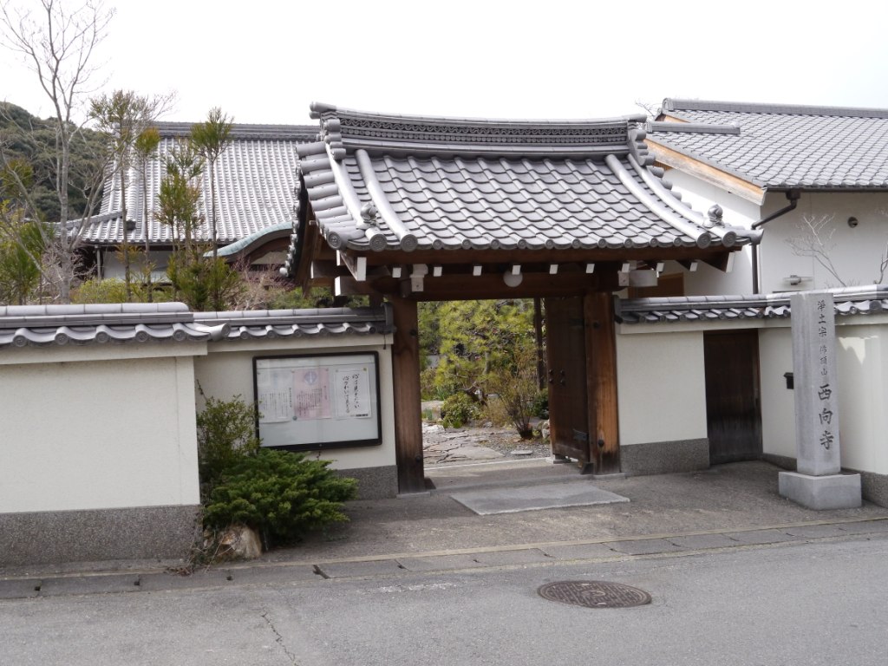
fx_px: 872
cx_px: 444
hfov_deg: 54.0
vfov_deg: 41.8
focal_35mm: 34
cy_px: 333
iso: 400
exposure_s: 1/500
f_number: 7.1
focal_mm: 17
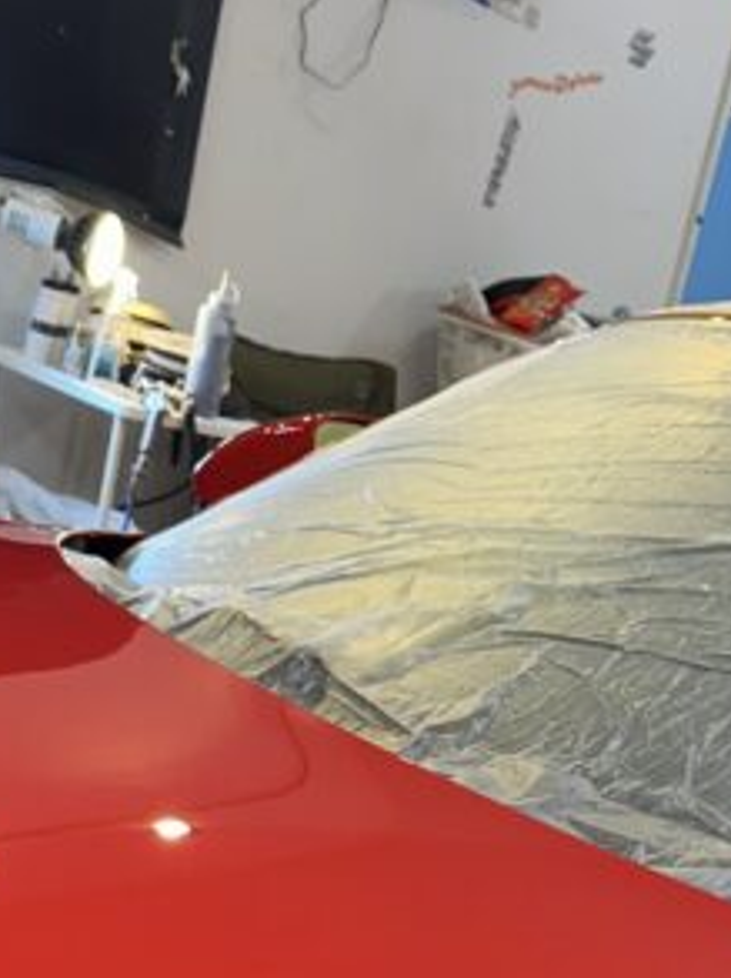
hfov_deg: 17.5
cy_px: 1332
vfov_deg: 20.8
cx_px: 491
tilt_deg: -25.2
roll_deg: -15.5
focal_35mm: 84
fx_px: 2370
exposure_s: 1/100
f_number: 1.78
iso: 64
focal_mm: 6.86
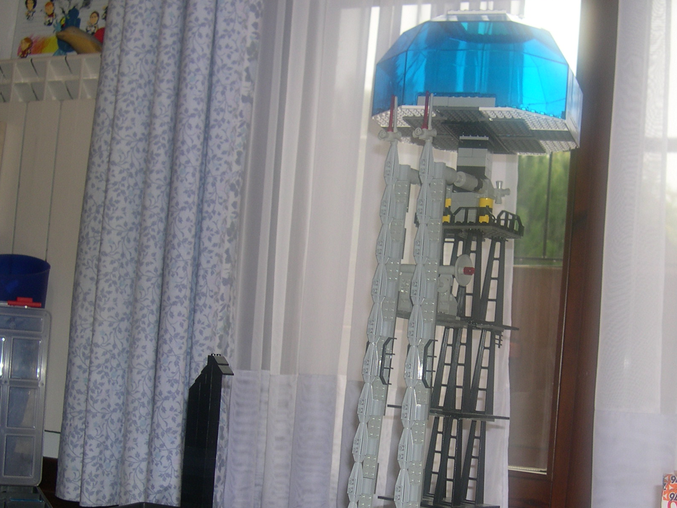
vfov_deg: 26.8
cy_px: 351
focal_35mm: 54
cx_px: 361
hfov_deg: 35.5
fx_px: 1056
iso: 100
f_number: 2.8
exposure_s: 1/30
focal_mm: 8
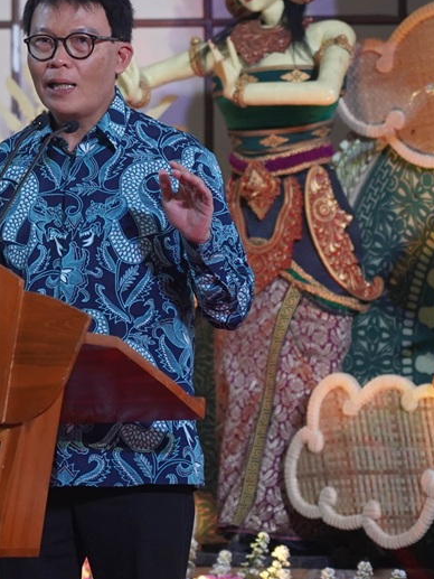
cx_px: -47
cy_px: 237
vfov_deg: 8.9
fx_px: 3726
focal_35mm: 223
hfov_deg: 6.6
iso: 2000
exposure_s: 1/160
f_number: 4
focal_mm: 100
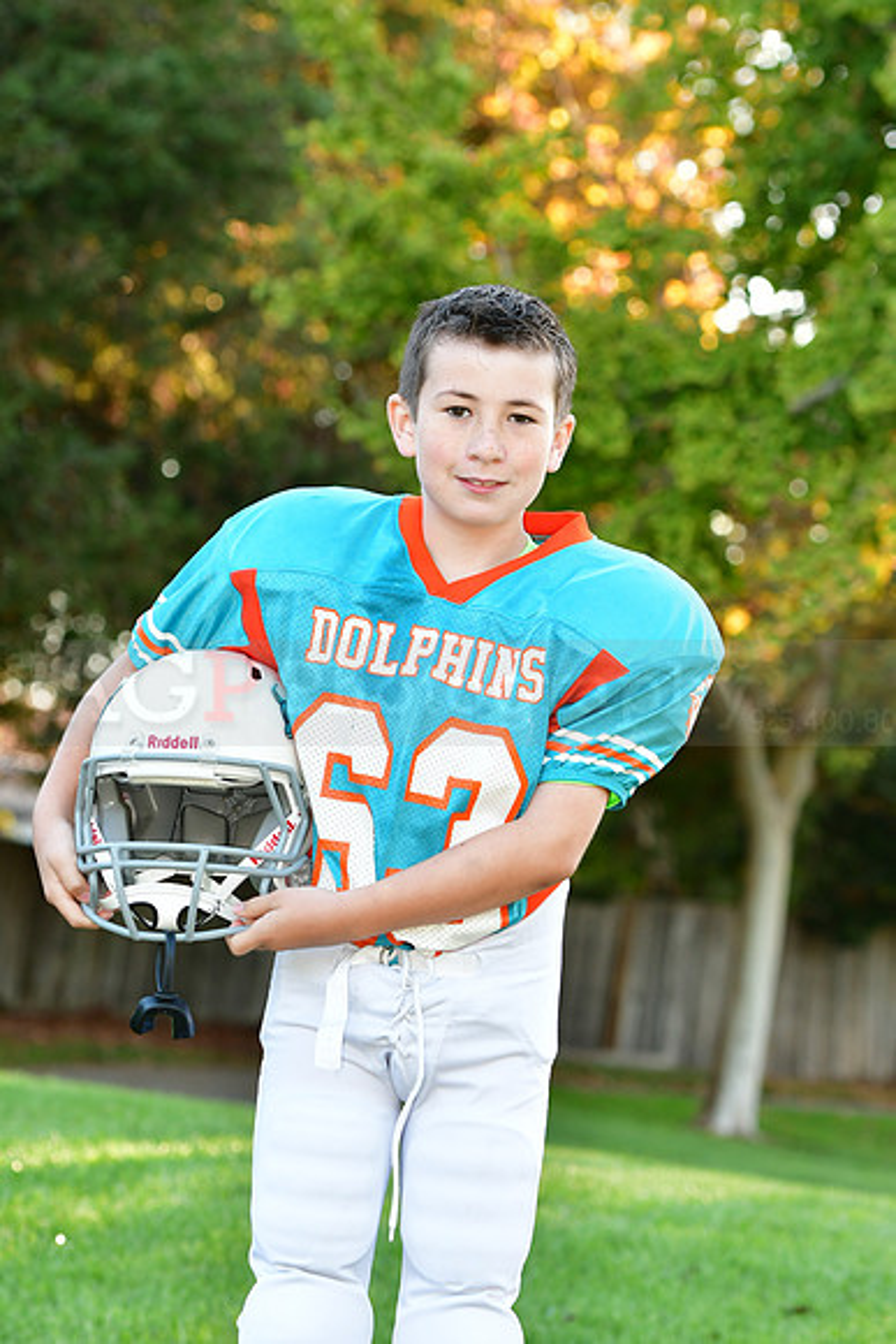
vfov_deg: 14.4
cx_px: 448
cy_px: 672
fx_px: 5316
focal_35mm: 142
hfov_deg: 9.6
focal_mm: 95
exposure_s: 1/125
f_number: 4.5
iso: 400
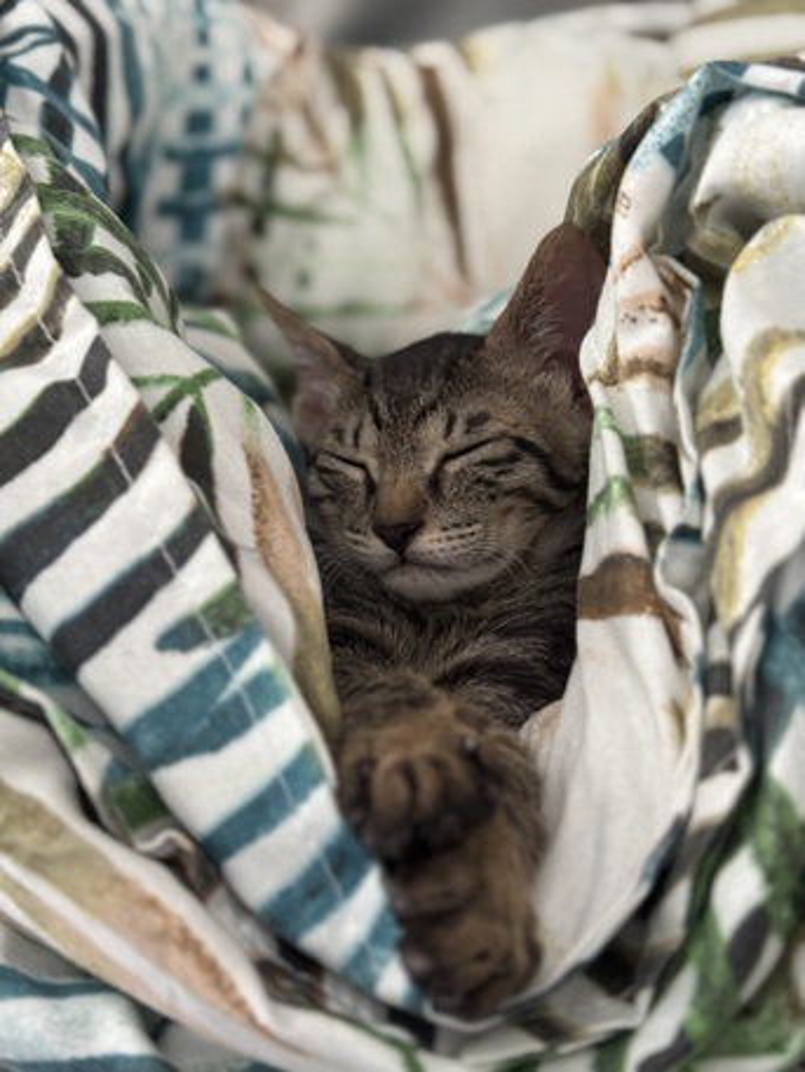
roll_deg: +1.1
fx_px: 1488
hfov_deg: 30.3
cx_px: 402
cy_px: 536
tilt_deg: -20.9
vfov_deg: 39.6
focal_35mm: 48
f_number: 1.78
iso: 500
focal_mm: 6.76
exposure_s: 1/40
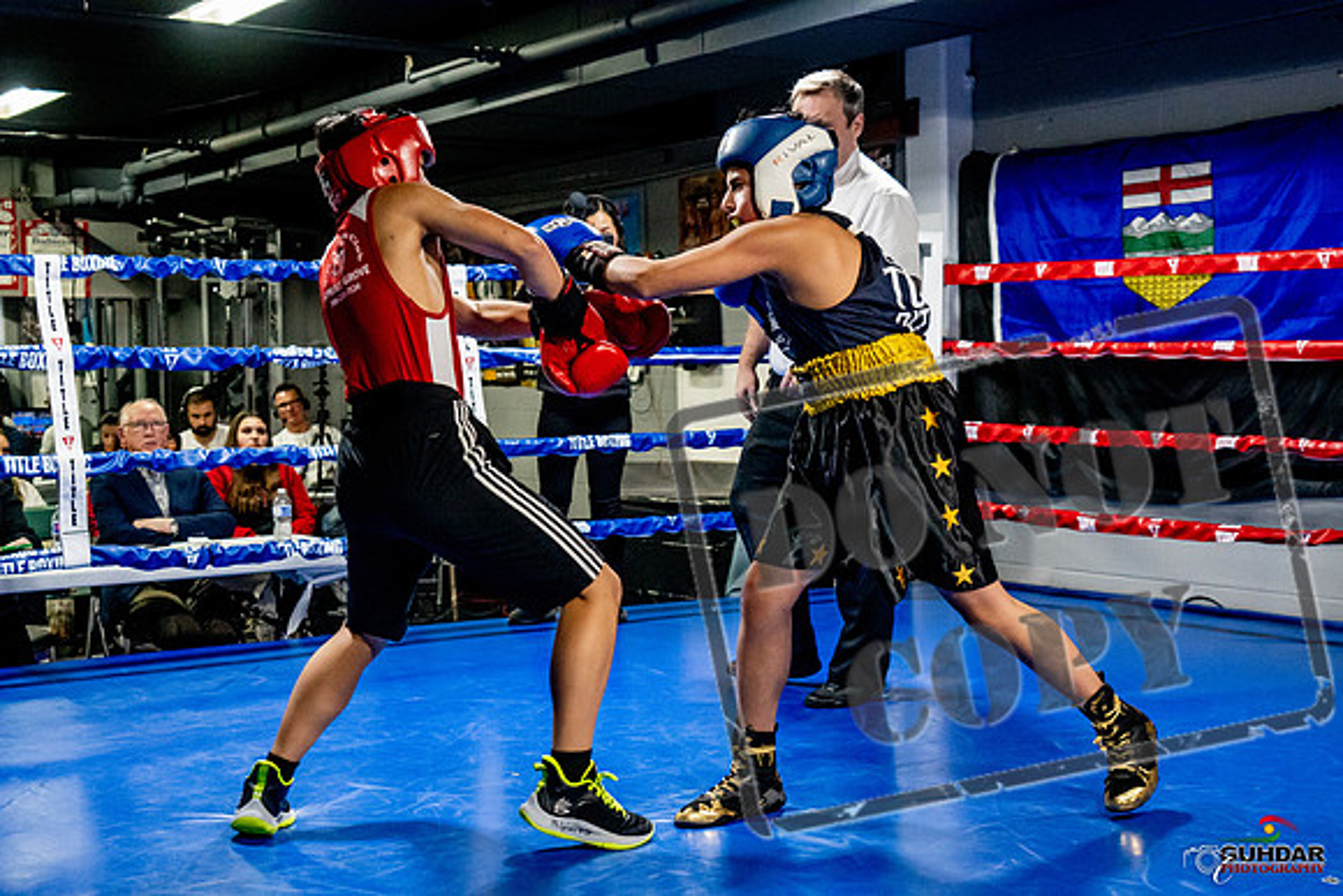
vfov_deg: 26.0
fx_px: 1940
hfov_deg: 38.2
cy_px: 448
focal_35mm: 52
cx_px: 672
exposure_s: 1/800
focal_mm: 35
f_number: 2.8
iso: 5000
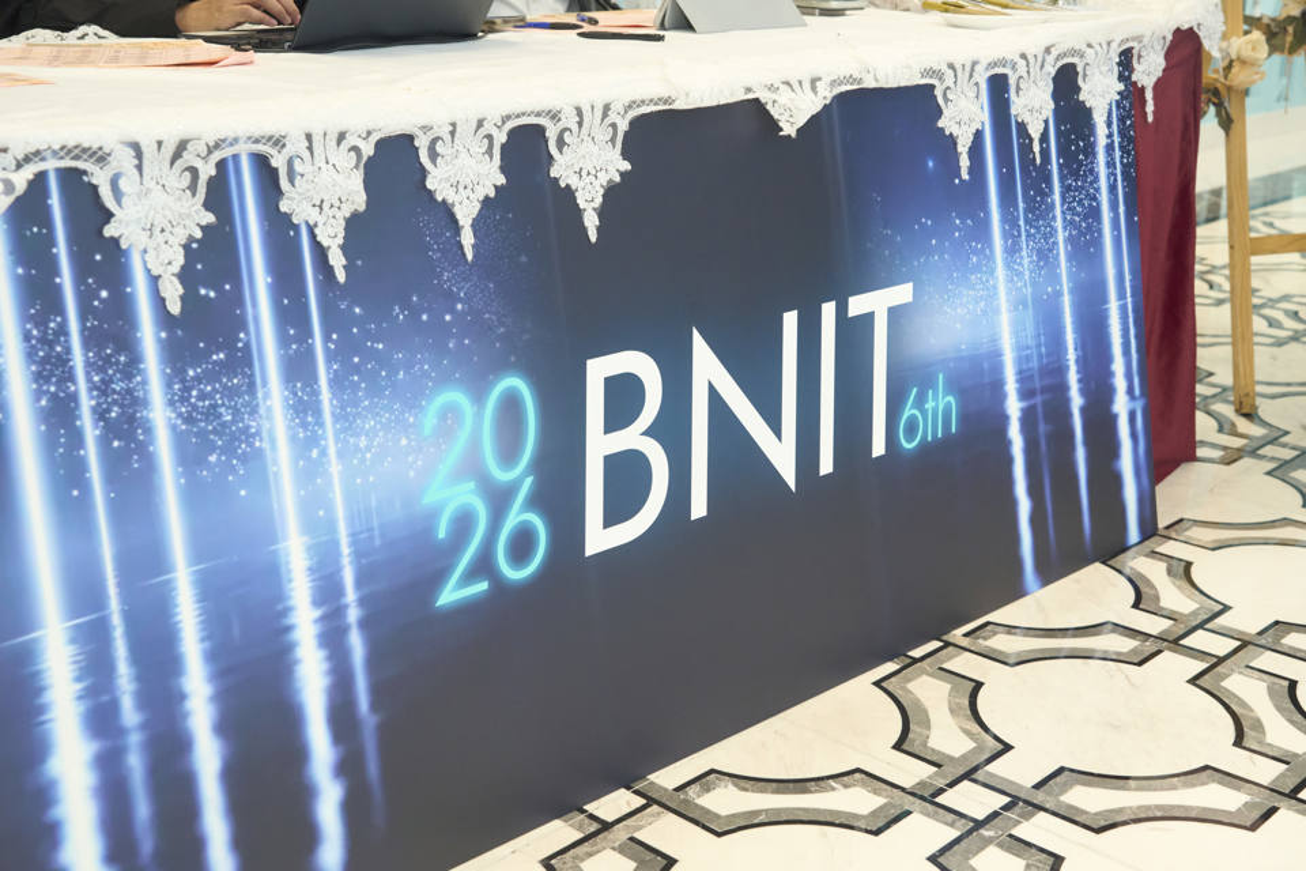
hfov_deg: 46.4
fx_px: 1524
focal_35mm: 42
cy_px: 436
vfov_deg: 31.9
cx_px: 653
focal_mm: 42
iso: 3200
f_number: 5.6
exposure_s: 1/160
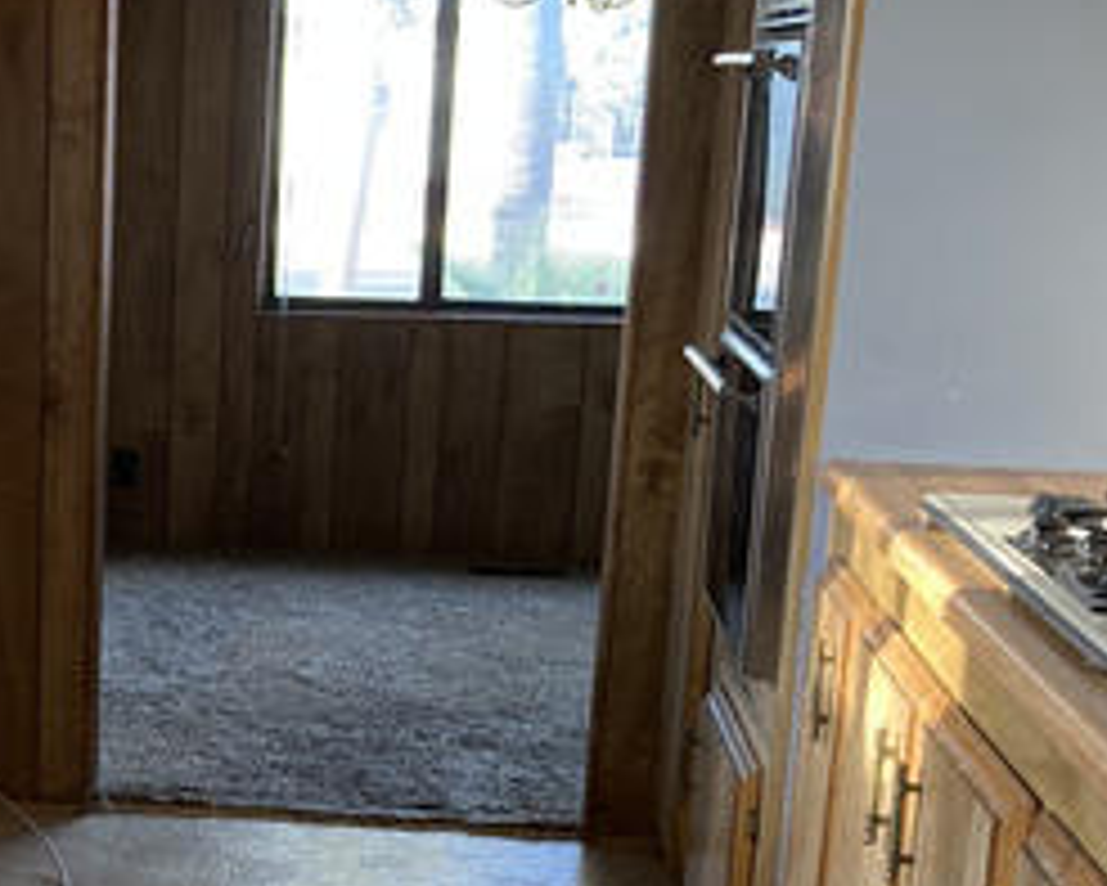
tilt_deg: -13.8
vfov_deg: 20.5
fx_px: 2425
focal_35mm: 74
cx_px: 97
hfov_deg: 24.9
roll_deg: -2.1
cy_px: 702
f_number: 1.8
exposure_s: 1/60
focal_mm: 3.99
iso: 160
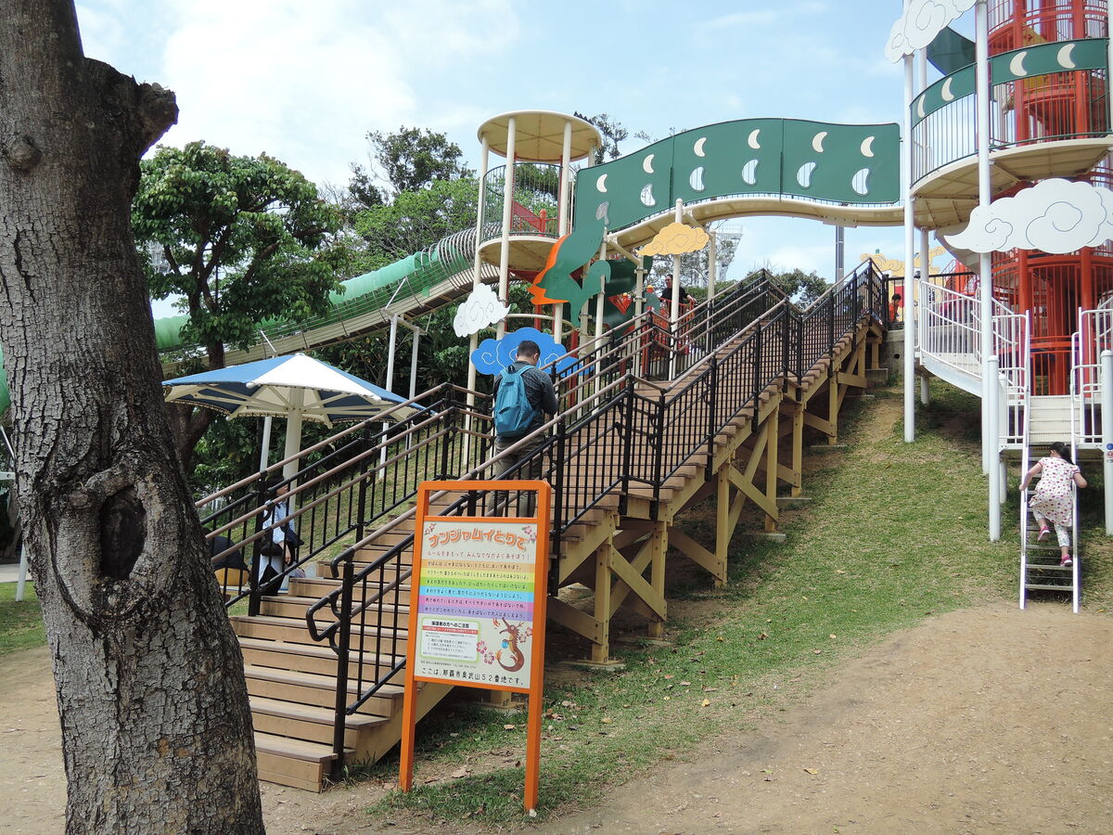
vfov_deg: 45.4
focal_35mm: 31
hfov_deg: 58.4
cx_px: 556
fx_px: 997
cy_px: 418
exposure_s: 1/800
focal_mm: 6.6
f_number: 3.2
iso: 100
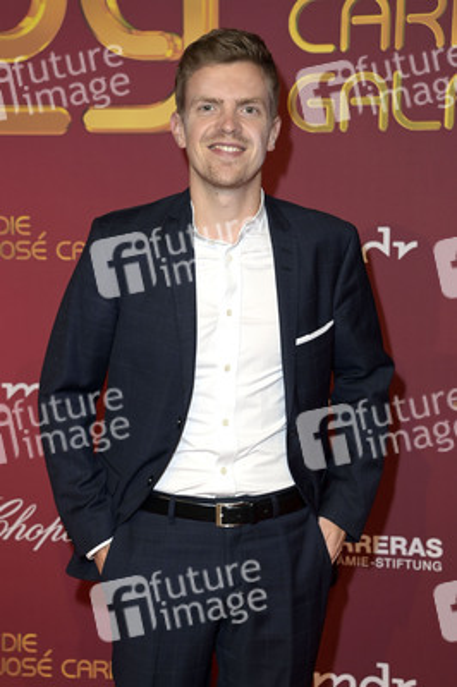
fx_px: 1183
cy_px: 344
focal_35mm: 62
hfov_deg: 21.9
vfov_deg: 32.4
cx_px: 228
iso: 800
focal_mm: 62
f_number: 5.6
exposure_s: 1/250
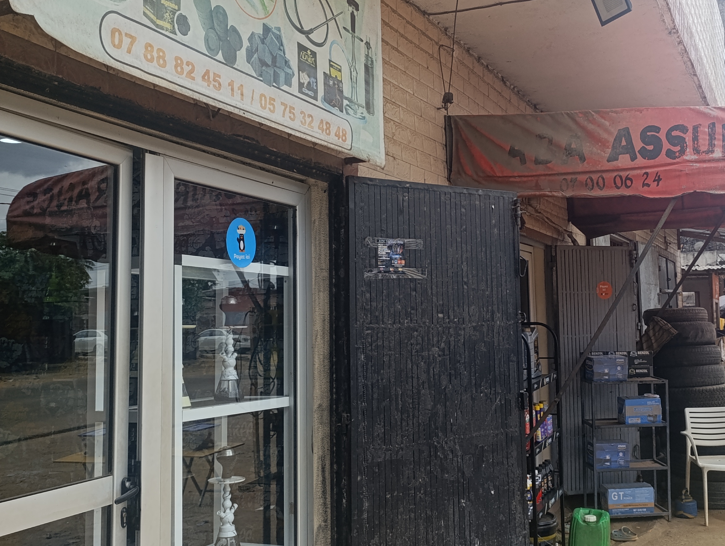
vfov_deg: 36.0
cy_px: 242
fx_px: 839
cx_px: 433
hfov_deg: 46.5
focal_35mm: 40
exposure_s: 1/331
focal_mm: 6.14
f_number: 1.6
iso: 50
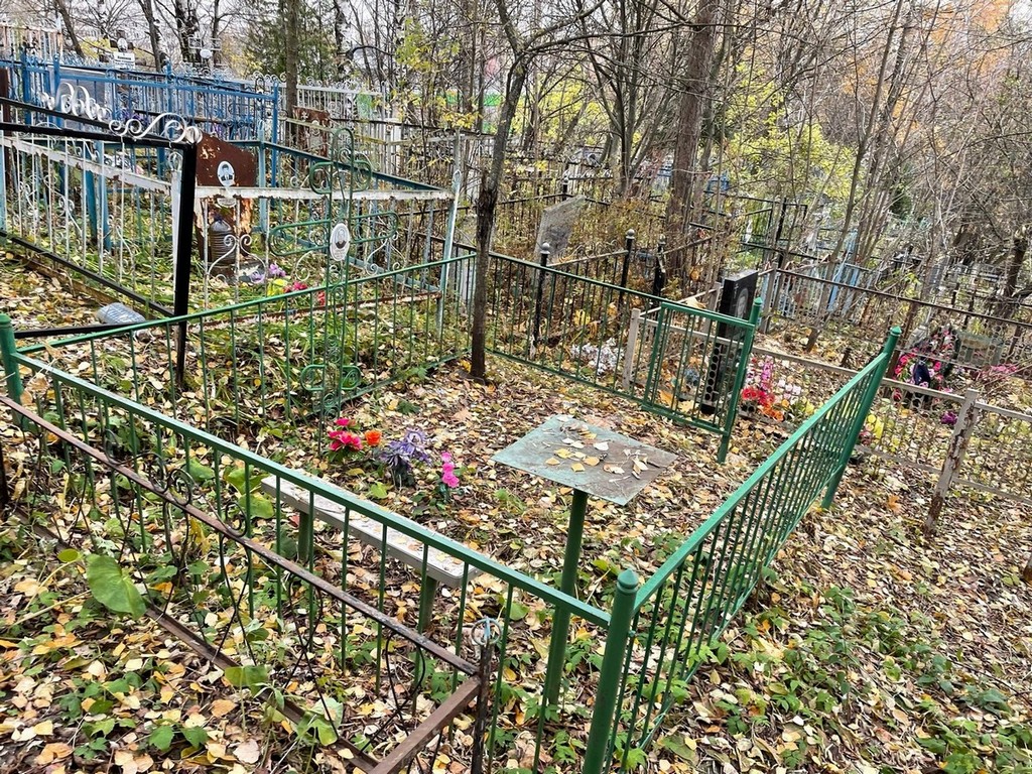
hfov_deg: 67.3
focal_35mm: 26
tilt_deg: -16.1
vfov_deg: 53.1
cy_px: 387
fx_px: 775
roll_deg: +0.2
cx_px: 516
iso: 40
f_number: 1.6
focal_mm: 4.2
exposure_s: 1/121
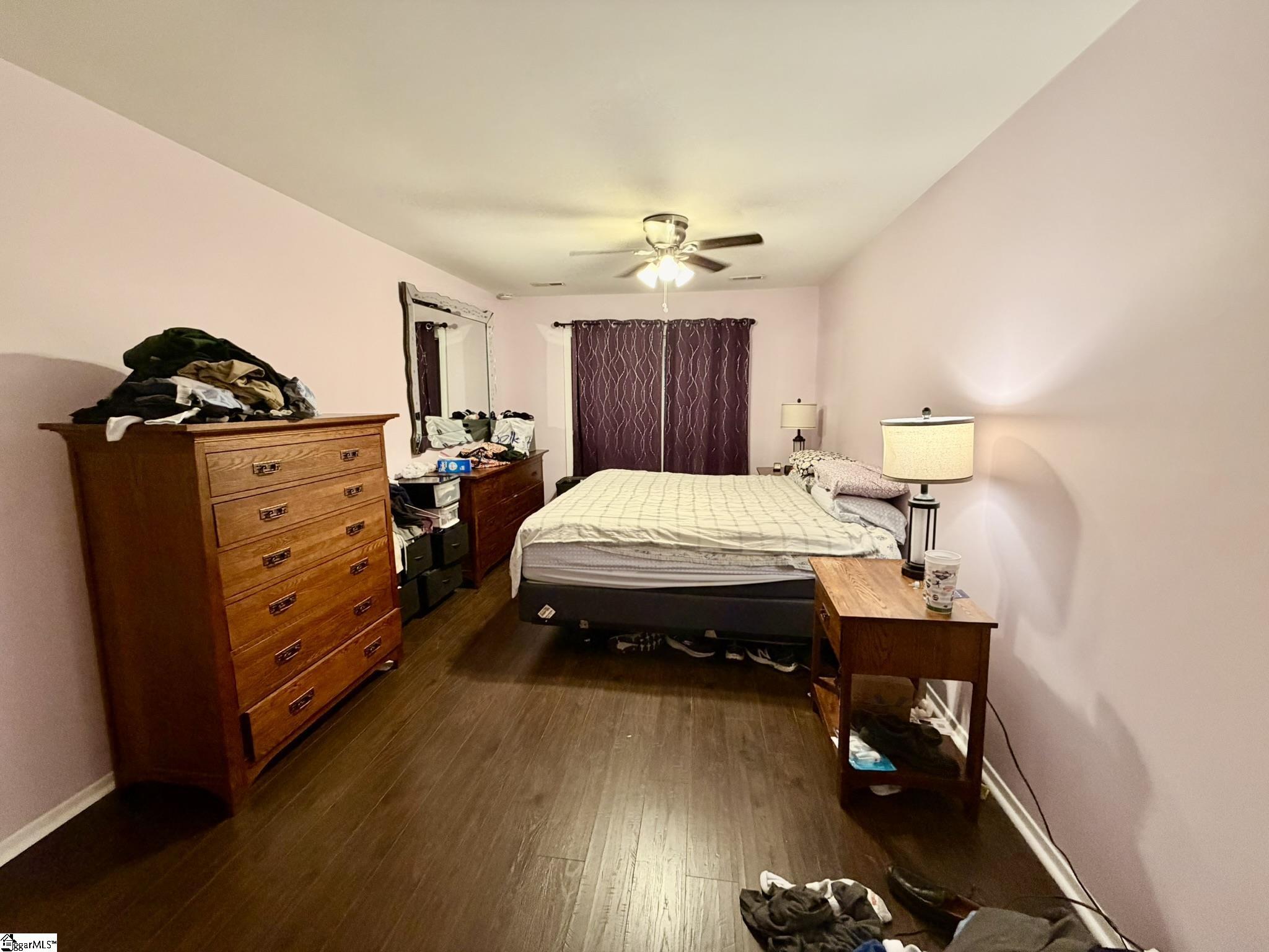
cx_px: 634
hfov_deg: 102.1
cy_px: 476
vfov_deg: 85.7
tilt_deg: -8.3
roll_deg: +0.0
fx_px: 513
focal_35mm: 14
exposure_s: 1/60
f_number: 2.2
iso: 320
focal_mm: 2.22
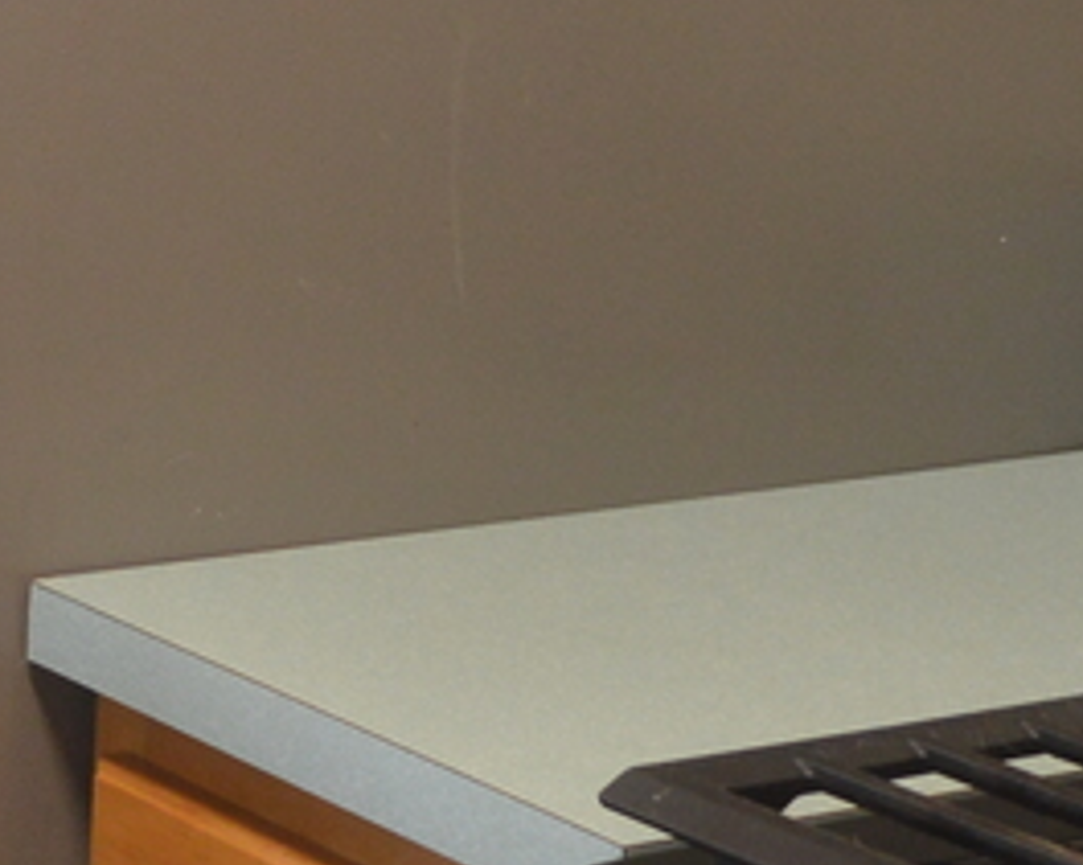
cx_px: -353
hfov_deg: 12.0
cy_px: 266
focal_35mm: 156
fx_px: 4998
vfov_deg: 9.9
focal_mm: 18
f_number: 3.5
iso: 400
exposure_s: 1/20
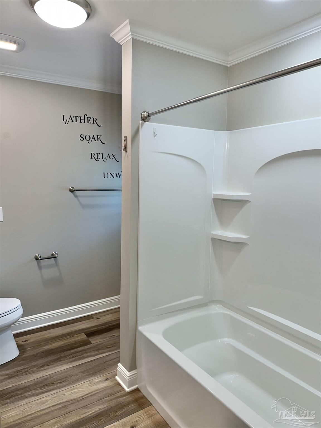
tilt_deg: -6.3
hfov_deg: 56.8
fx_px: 297
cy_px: 214
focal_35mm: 24
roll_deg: -1.7
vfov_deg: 71.6
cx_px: 160
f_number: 1.78
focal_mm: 6.76
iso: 100
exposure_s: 1/120
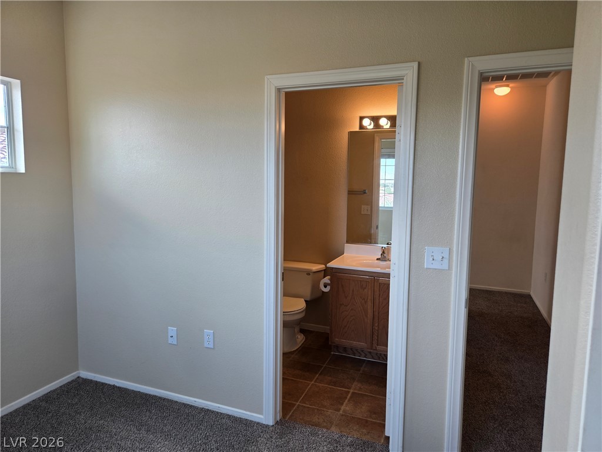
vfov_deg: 58.9
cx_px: 301
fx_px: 400
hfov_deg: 73.9
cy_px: 226
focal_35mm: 23
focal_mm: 5.4
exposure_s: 1/120
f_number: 1.8
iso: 64
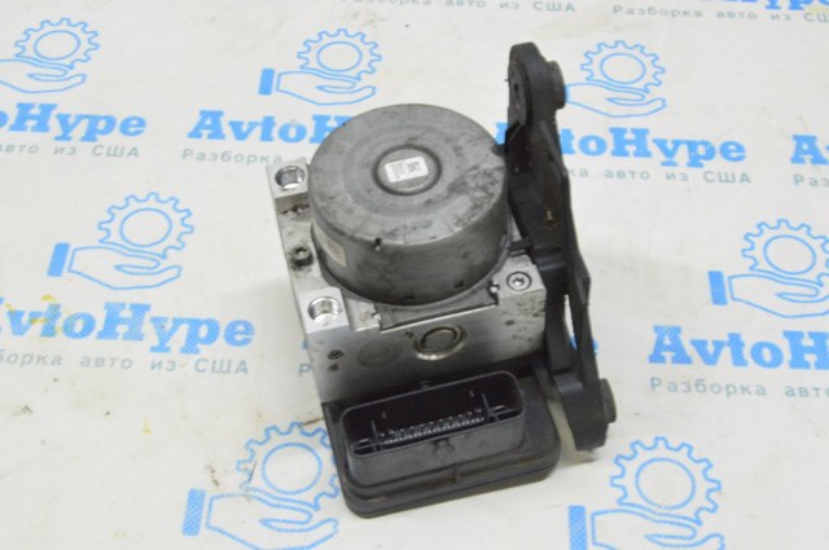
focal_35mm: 52
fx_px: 1207
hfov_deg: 37.9
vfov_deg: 25.7
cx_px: 414
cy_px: 275
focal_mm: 35
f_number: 20
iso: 6400
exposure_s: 1/15
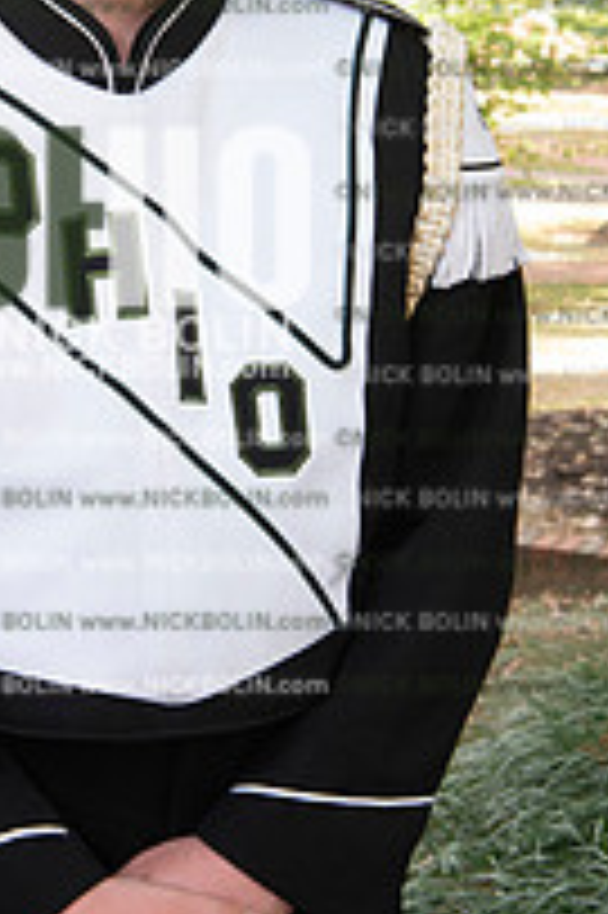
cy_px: 252
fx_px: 2588
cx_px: 122
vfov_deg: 19.9
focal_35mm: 102
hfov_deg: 13.3
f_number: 8
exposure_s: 1/100
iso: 800
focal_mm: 46
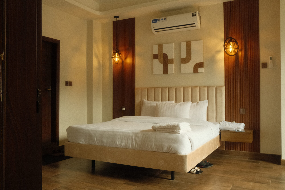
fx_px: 253
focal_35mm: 32
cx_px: 142
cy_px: 95
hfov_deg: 58.7
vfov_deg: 41.1
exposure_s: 1/58
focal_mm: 21.5
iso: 1600
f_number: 4.2
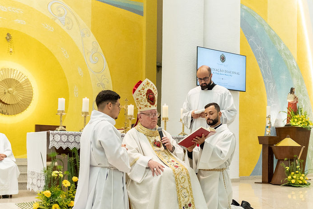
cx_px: 177
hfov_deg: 44.4
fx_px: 383
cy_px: 146
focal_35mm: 44
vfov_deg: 30.2
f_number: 3.2
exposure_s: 1/200
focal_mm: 20
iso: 2000
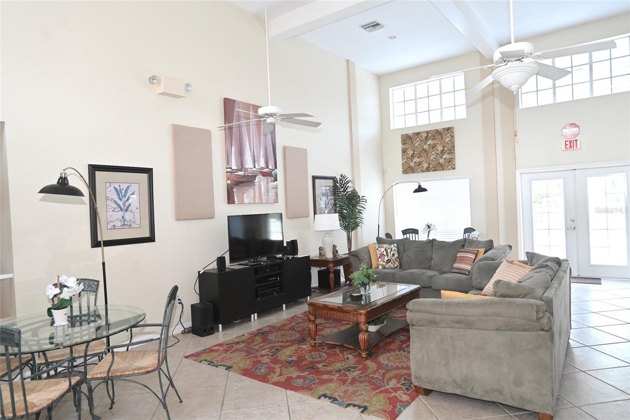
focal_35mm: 22
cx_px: 315
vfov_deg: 56.1
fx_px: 394
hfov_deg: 77.3
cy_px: 210
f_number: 4
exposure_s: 1/60
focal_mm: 22.5
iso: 450
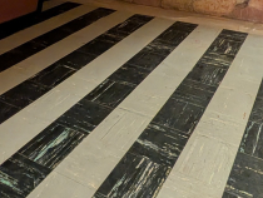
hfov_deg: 48.4
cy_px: -46
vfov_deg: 31.1
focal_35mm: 38
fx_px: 289
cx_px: 167
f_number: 1.7
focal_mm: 2.02
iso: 113
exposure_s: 1/24
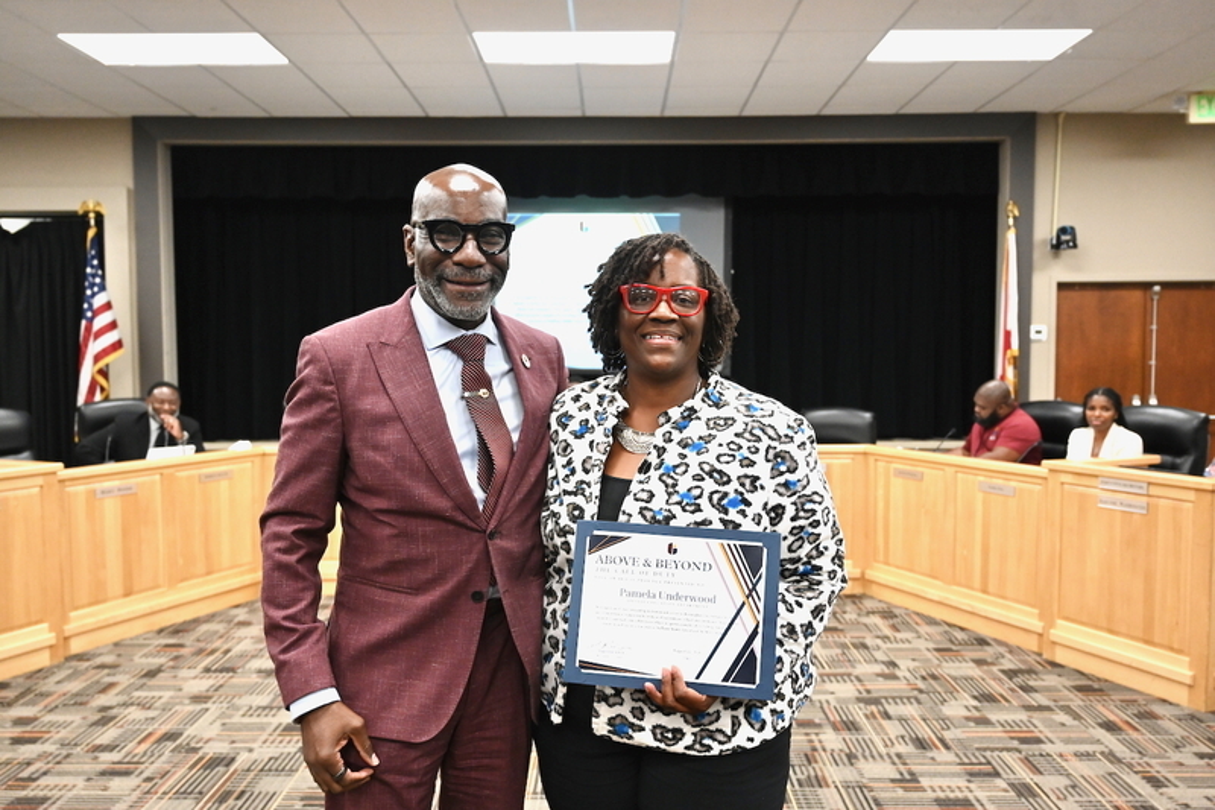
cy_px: 405
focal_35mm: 30
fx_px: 1029
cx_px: 608
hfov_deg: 61.1
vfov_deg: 42.9
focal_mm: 30.5
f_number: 4
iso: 4000
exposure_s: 1/250
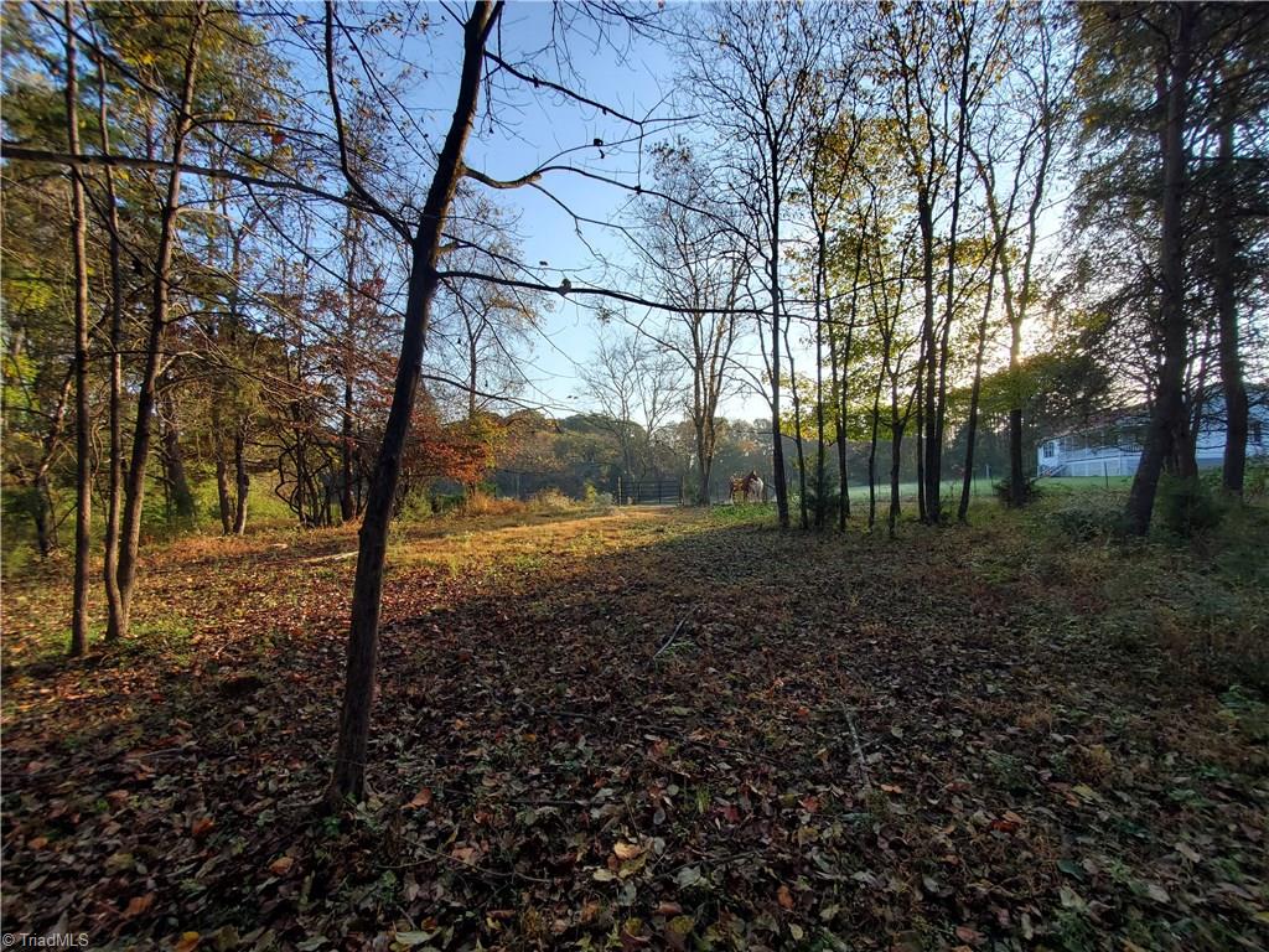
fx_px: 477
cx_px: 634
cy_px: 476
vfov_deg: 89.9
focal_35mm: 13
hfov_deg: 106.2
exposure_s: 1/354
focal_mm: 1.8
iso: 50
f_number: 2.2
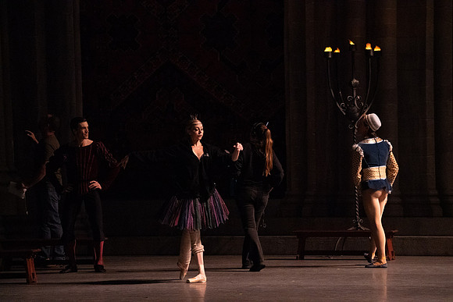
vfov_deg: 6.9
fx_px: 2517
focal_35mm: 200
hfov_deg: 10.3
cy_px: 151
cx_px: 226
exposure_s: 1/320
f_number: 6.3
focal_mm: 200
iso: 25600
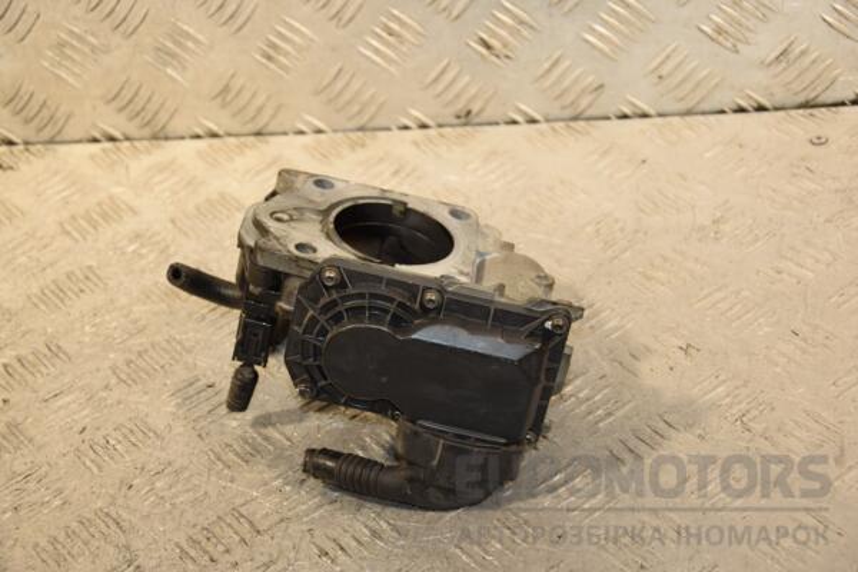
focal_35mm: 87
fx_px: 2073
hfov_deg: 23.4
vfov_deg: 15.7
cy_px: 286
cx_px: 429
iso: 800
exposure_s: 1/160
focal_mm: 58
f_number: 5
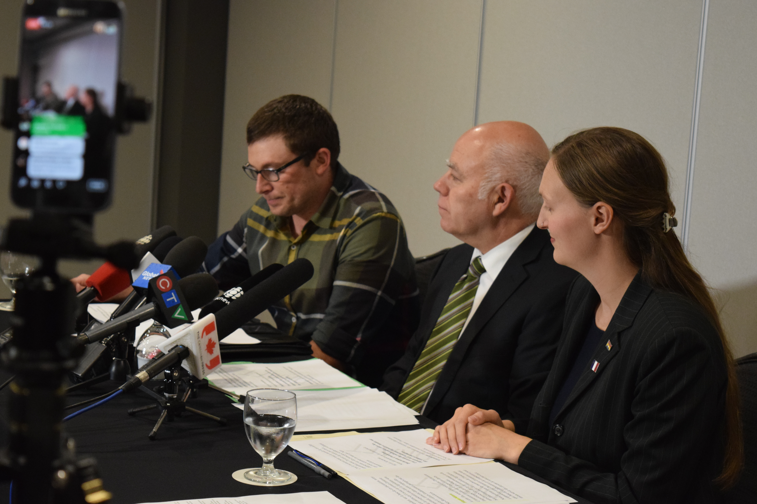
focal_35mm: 82
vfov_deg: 16.6
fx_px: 1735
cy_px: 252
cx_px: 378
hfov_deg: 24.6
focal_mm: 55
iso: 2500
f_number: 5.6
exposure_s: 1/60
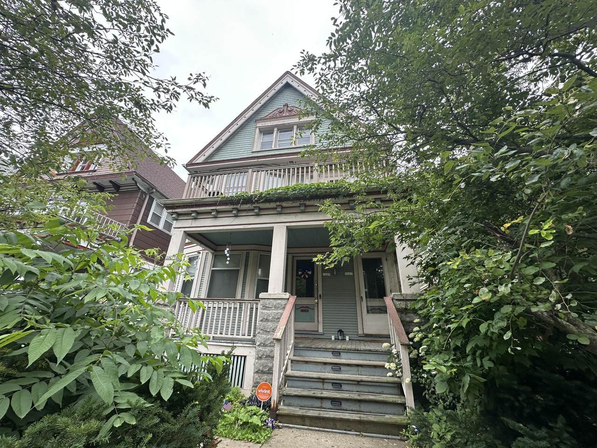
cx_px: 298
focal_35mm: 14
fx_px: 241
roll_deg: -2.8
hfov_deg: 102.1
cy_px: 224
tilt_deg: +24.3
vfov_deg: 85.7
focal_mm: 2.22
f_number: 2.2
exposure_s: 1/181
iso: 40
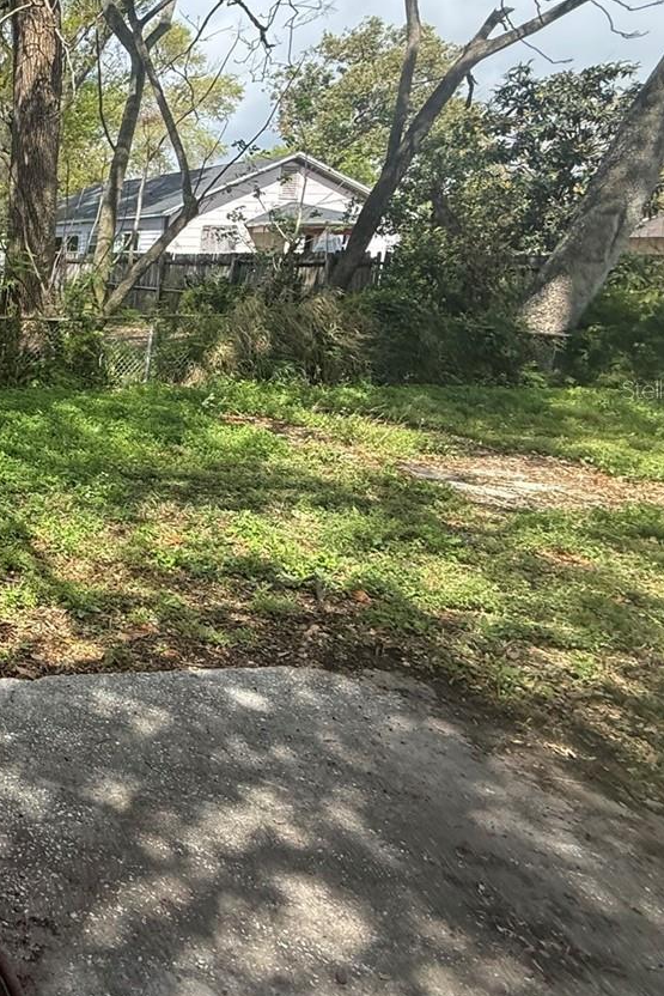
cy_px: 389
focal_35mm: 28
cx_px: -223
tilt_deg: -9.9
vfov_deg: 64.7
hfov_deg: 32.8
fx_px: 774
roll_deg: +0.0
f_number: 2.2
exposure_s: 1/779
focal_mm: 2.22
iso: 64
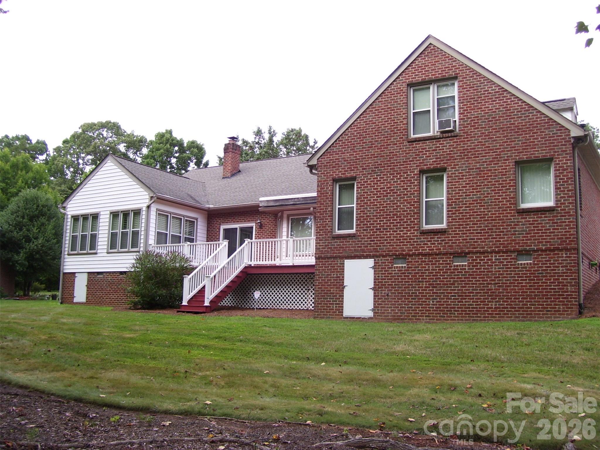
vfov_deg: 39.7
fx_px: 624
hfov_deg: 51.4
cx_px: 300
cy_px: 225
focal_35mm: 36
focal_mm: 6
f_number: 2.7
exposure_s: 1/250
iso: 80
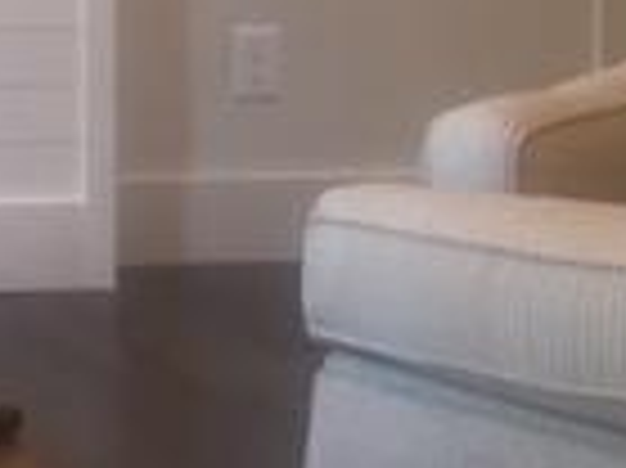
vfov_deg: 10.8
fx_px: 2421
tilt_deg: -3.0
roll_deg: +0.7
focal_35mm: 134
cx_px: -540
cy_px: -166
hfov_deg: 13.1
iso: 80
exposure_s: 1/30
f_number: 2.2
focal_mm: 4.15
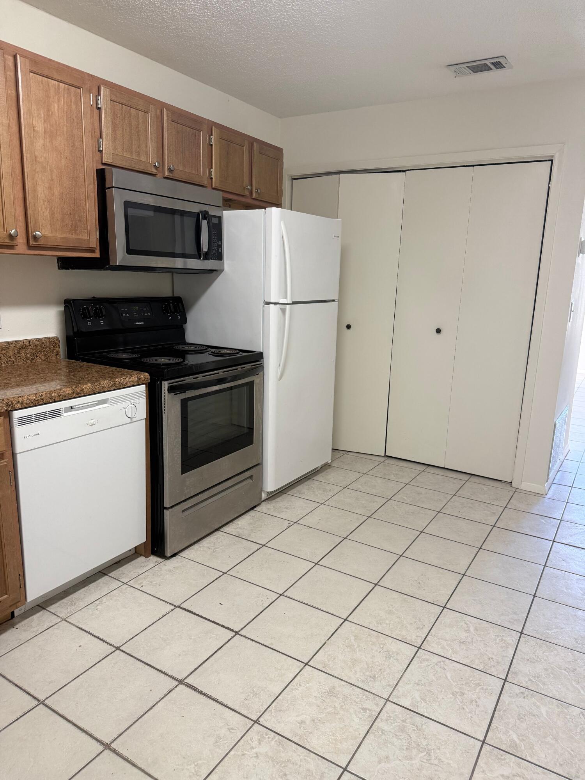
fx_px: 541
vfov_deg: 71.6
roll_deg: -2.7
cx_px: 292
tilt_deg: -11.8
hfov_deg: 56.8
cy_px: 390
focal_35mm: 24
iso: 200
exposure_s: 1/120
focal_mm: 6.76
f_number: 1.78
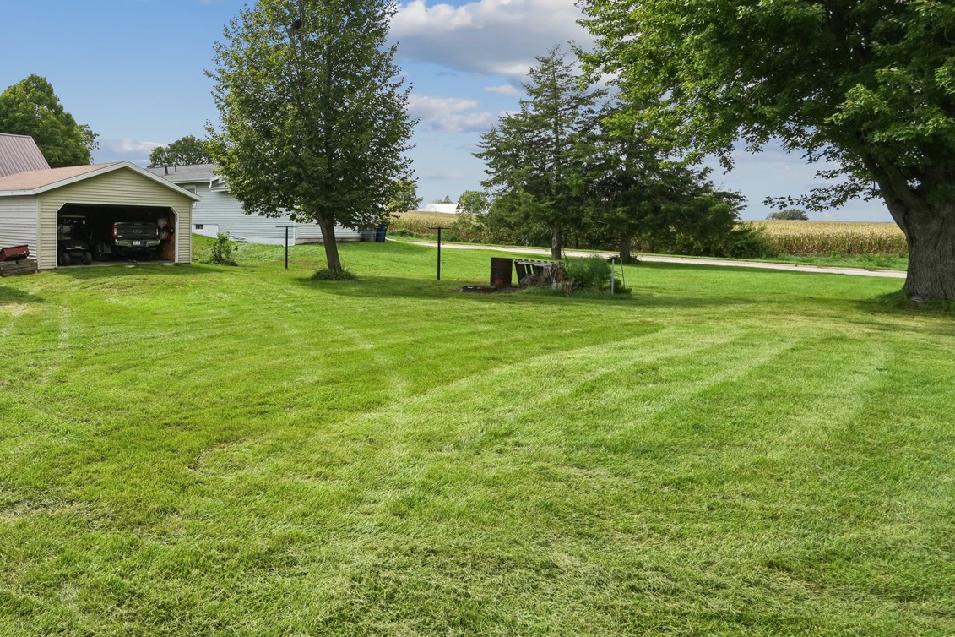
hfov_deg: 69.7
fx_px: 637
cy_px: 248
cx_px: 260
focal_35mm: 24
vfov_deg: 52.7
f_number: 10
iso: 400
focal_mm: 16
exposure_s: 1/640
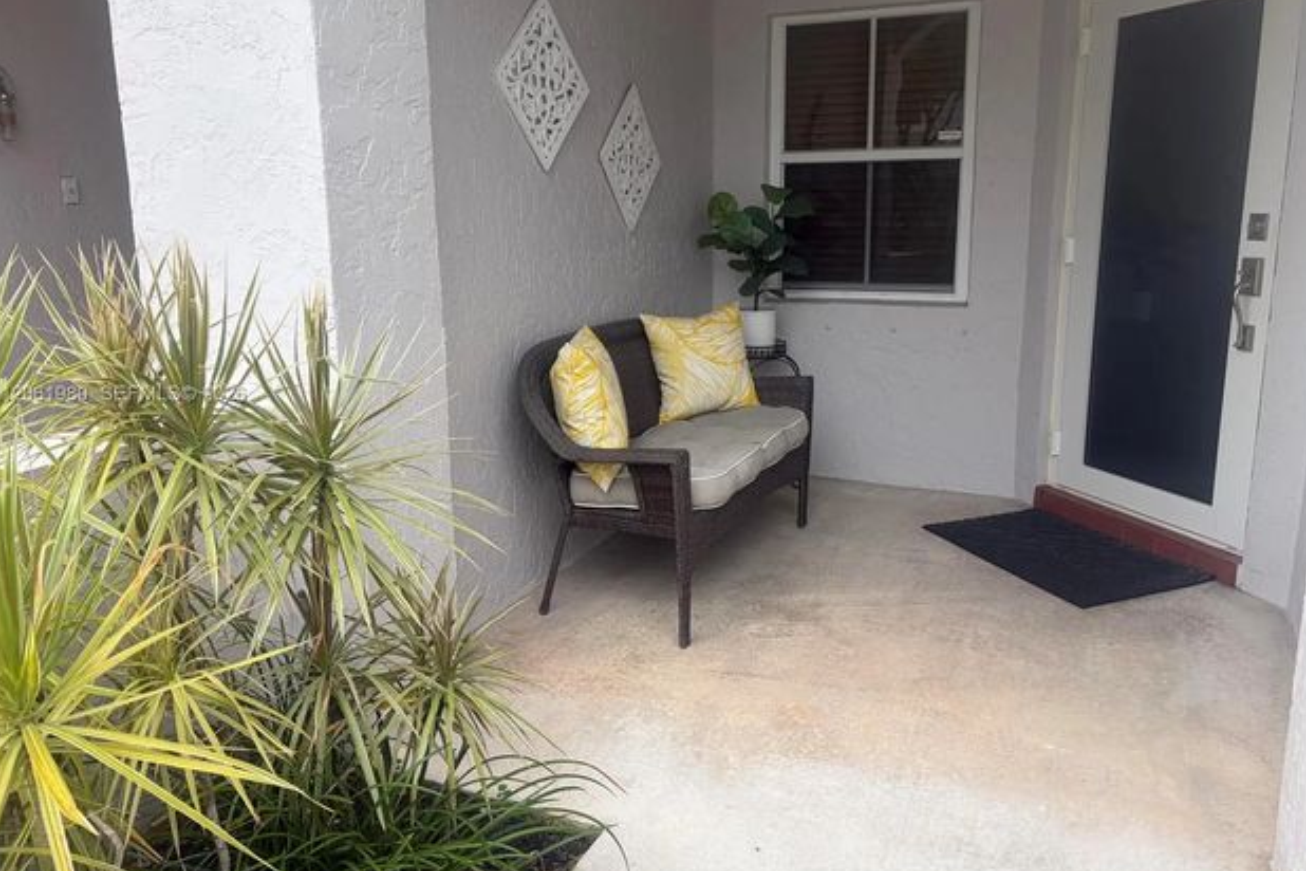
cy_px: 395
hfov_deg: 65.5
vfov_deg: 46.3
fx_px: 1016
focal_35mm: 28
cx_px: 659
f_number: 1.6
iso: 50
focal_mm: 5.96
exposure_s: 1/121
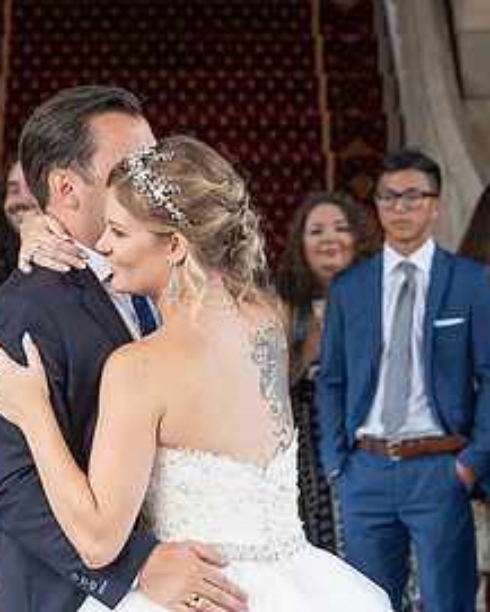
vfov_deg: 10.0
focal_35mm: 192
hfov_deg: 8.1
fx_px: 3479
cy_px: 235
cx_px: 148
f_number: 5
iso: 1000
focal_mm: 88
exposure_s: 1/200
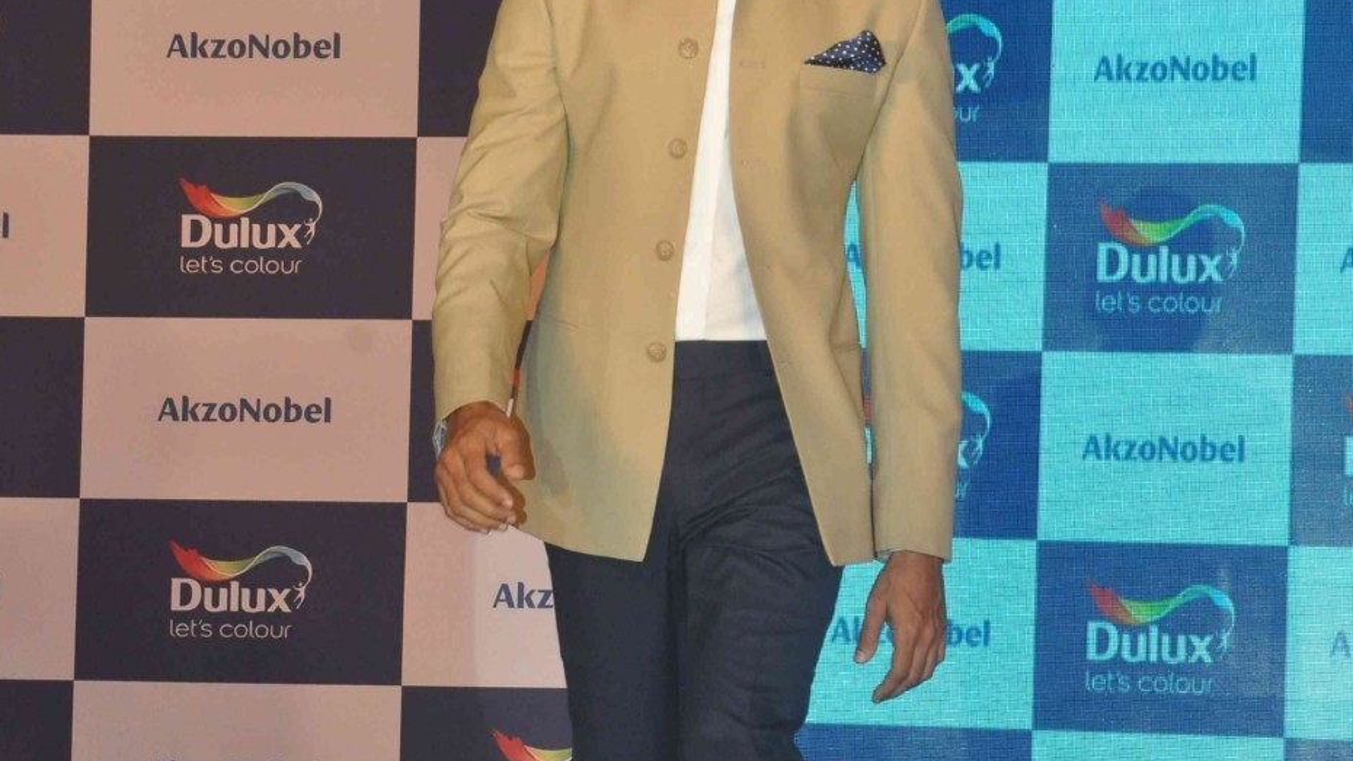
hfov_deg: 16.9
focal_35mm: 127
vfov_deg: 9.5
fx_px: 4556
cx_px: 701
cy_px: 463
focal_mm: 50
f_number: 11
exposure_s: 1/200
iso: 1250
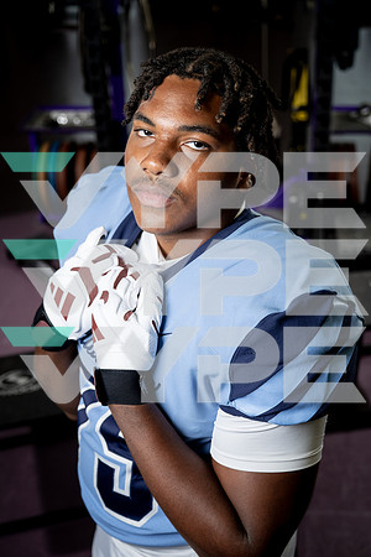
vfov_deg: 38.9
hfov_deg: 26.5
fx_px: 788
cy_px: 278
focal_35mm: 51
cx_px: 186
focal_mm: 51
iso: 640
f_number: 4
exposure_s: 1/250
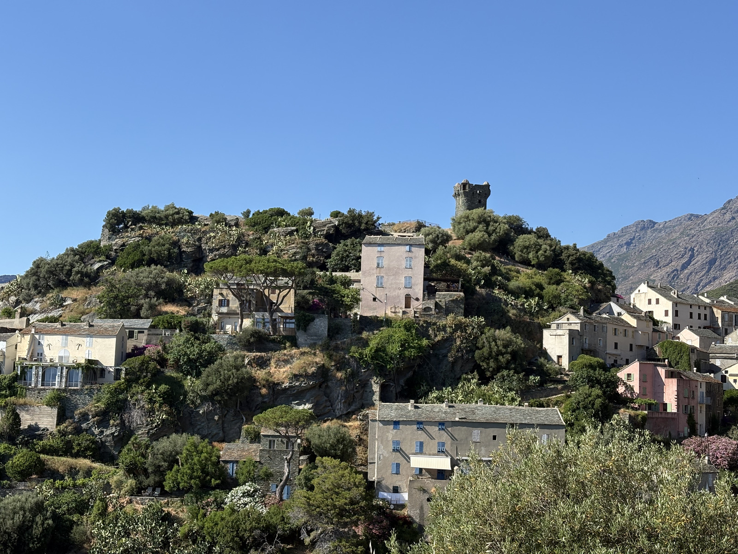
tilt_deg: +7.4
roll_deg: -2.0
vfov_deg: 28.0
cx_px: 369
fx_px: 1109
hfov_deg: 36.8
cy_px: 277
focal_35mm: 52
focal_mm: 5.96
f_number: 1.6
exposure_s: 1/2994
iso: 40
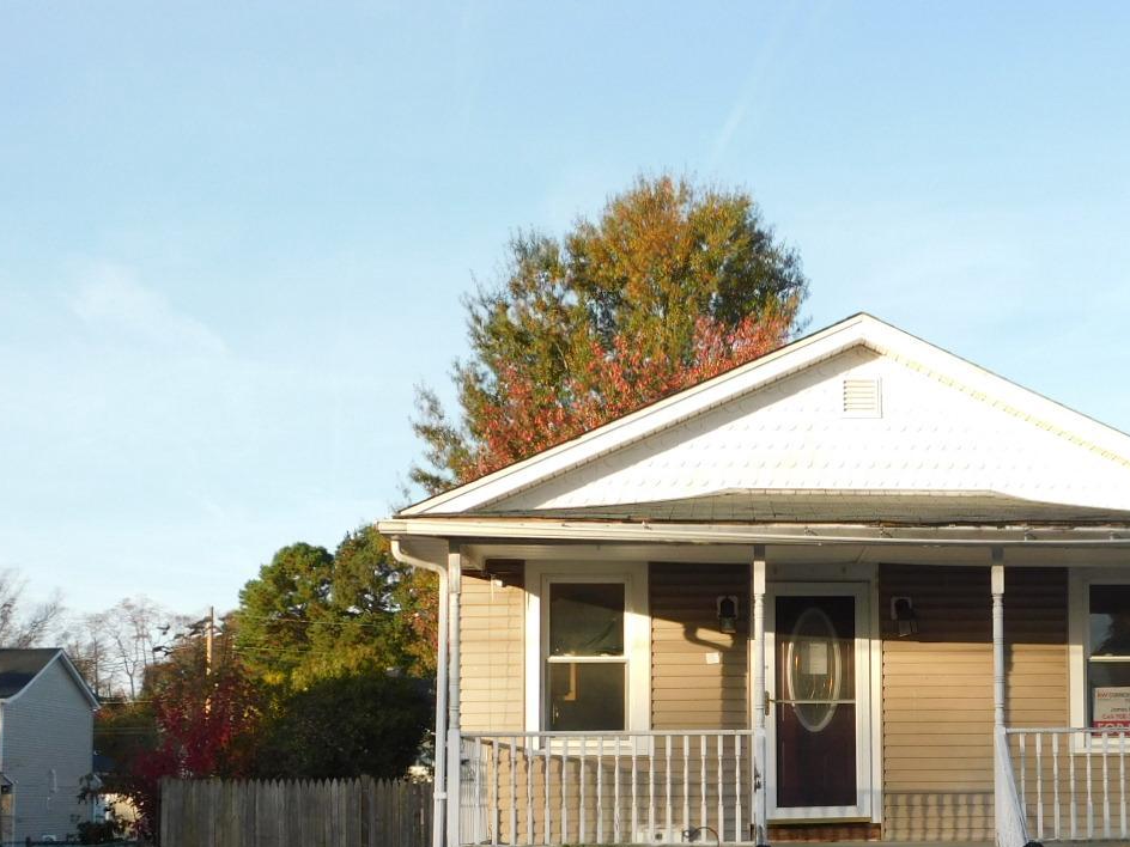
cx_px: 910
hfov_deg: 30.9
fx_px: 1991
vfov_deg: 23.6
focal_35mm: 61
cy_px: 708
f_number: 3.5
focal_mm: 6.3
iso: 125
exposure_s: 1/400
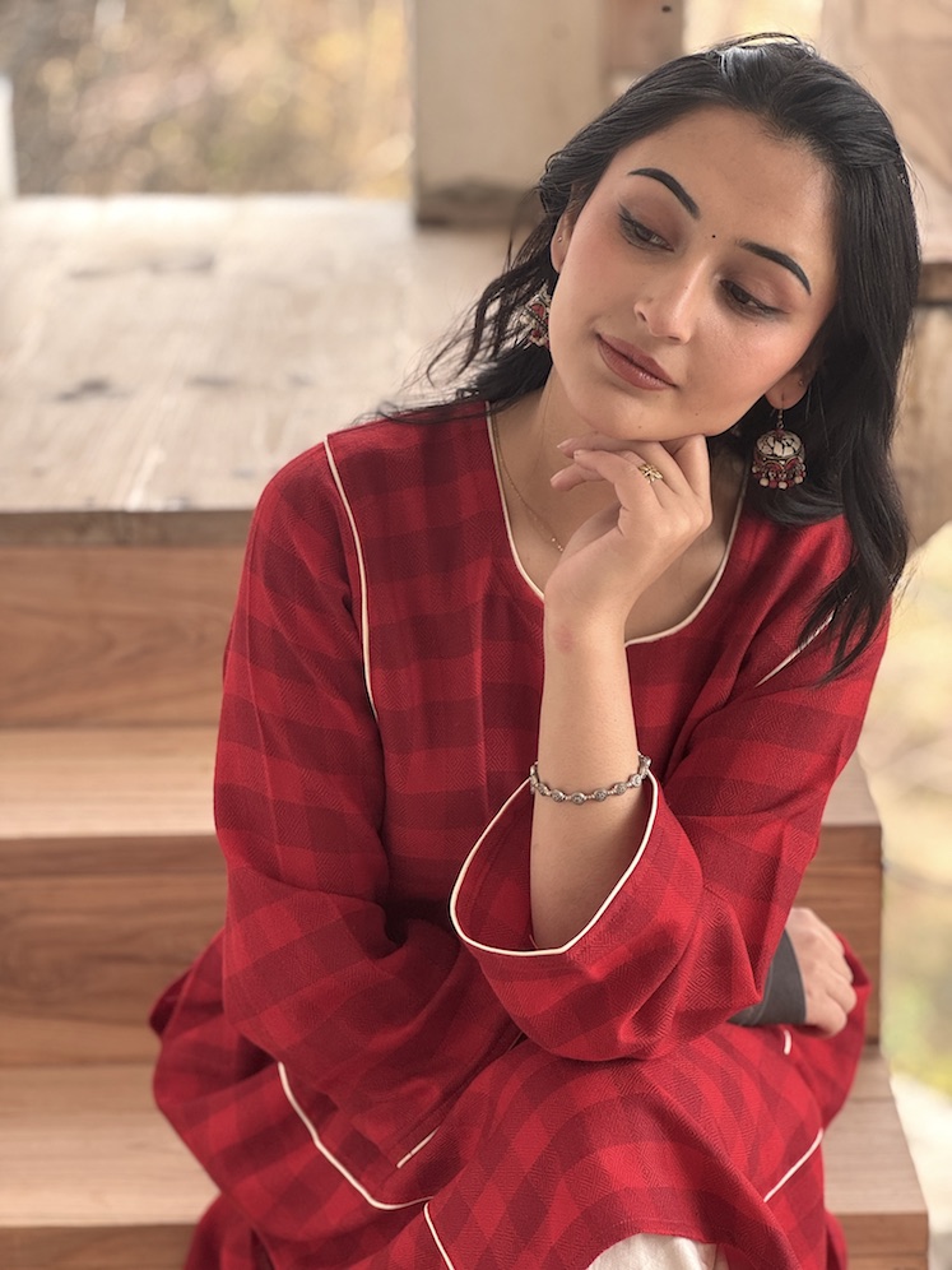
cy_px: 635
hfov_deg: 19.1
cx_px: 476
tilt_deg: -17.1
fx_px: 2824
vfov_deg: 25.3
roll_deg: +1.1
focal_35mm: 77
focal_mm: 9
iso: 80
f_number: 2.8
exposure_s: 1/99
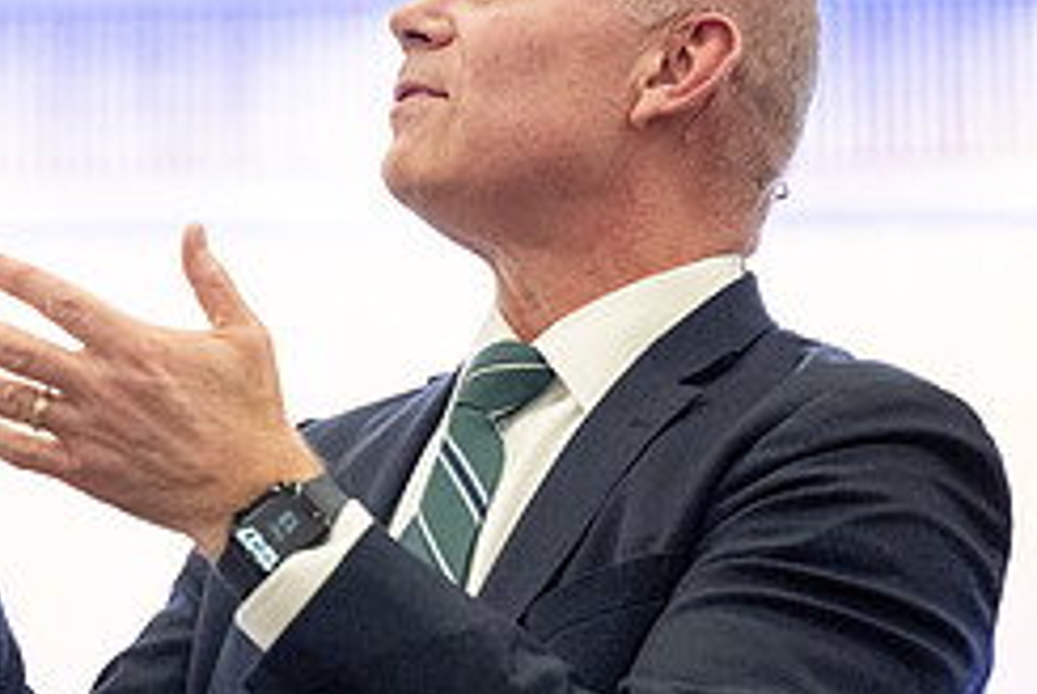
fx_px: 5047
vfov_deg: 7.9
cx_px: 207
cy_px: 400
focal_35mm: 175
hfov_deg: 11.7
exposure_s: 1/500
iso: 8000
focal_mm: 74
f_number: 2.8
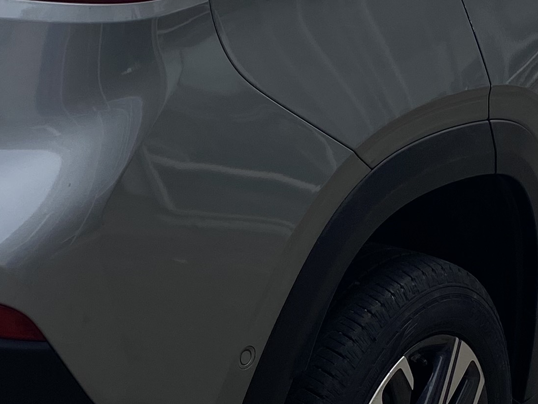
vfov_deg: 15.4
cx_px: 133
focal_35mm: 96
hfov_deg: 20.3
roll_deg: -0.2
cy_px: 209
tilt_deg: -14.7
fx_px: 1492
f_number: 1.8
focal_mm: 4.25
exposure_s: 1/1754
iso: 32
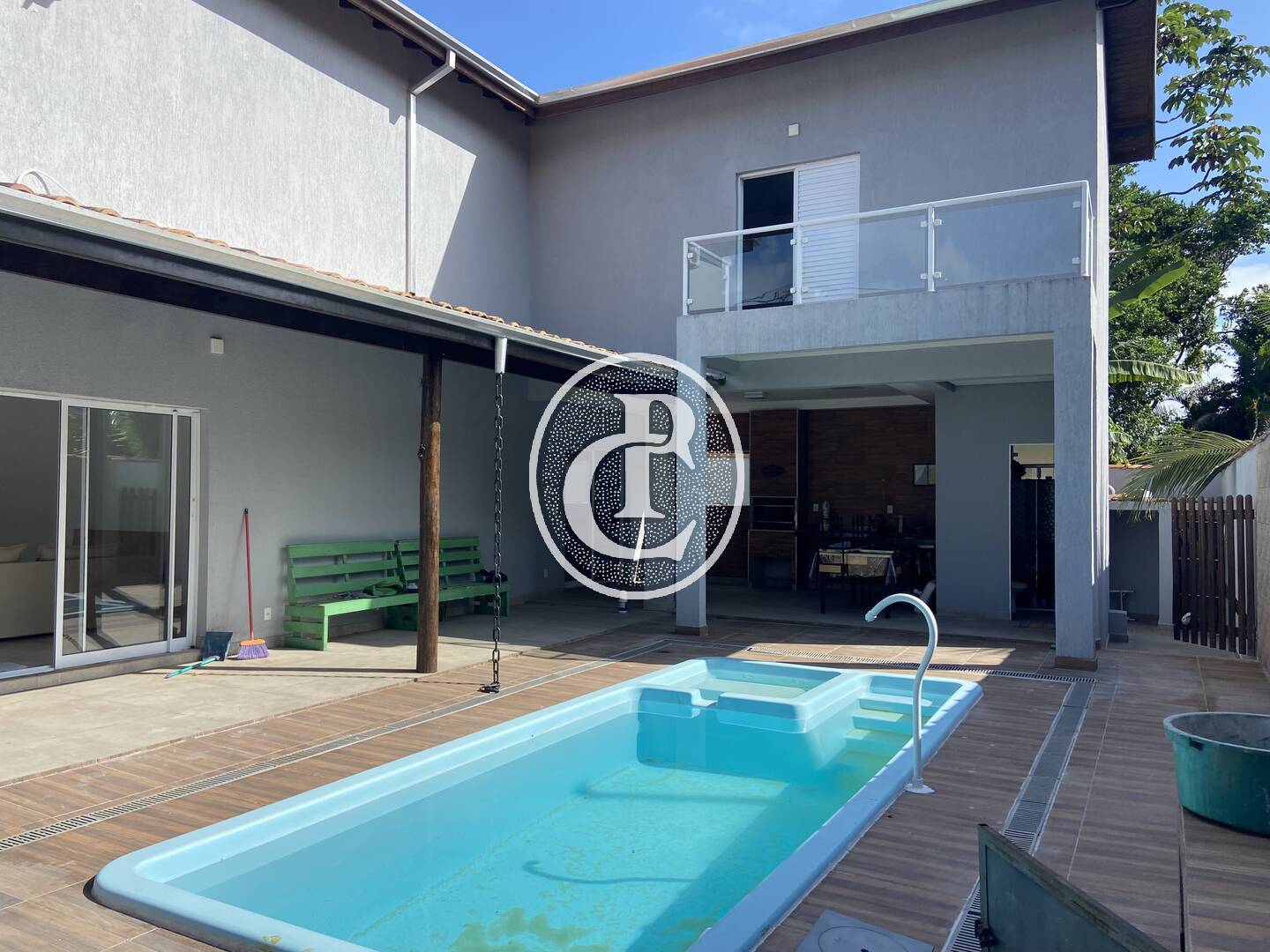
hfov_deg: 67.3
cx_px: 635
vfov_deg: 53.1
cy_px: 476
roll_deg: -2.1
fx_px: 954
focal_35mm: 26
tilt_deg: +0.7
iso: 32
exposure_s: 1/2066
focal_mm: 4.25
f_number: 1.8
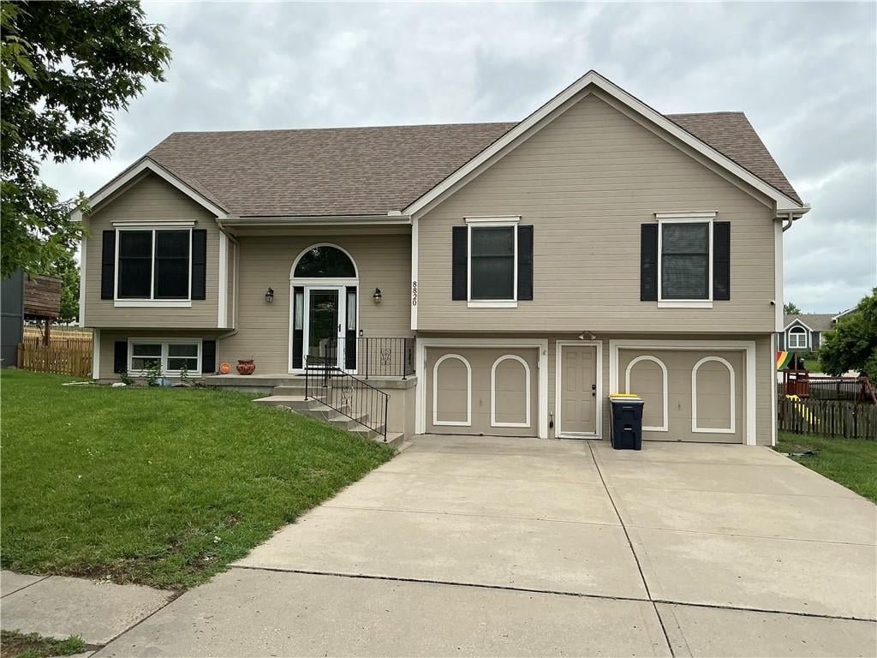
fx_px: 709
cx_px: 438
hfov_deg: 63.4
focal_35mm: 28
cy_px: 329
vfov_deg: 49.7
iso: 25
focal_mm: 3
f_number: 1.8
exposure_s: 1/593
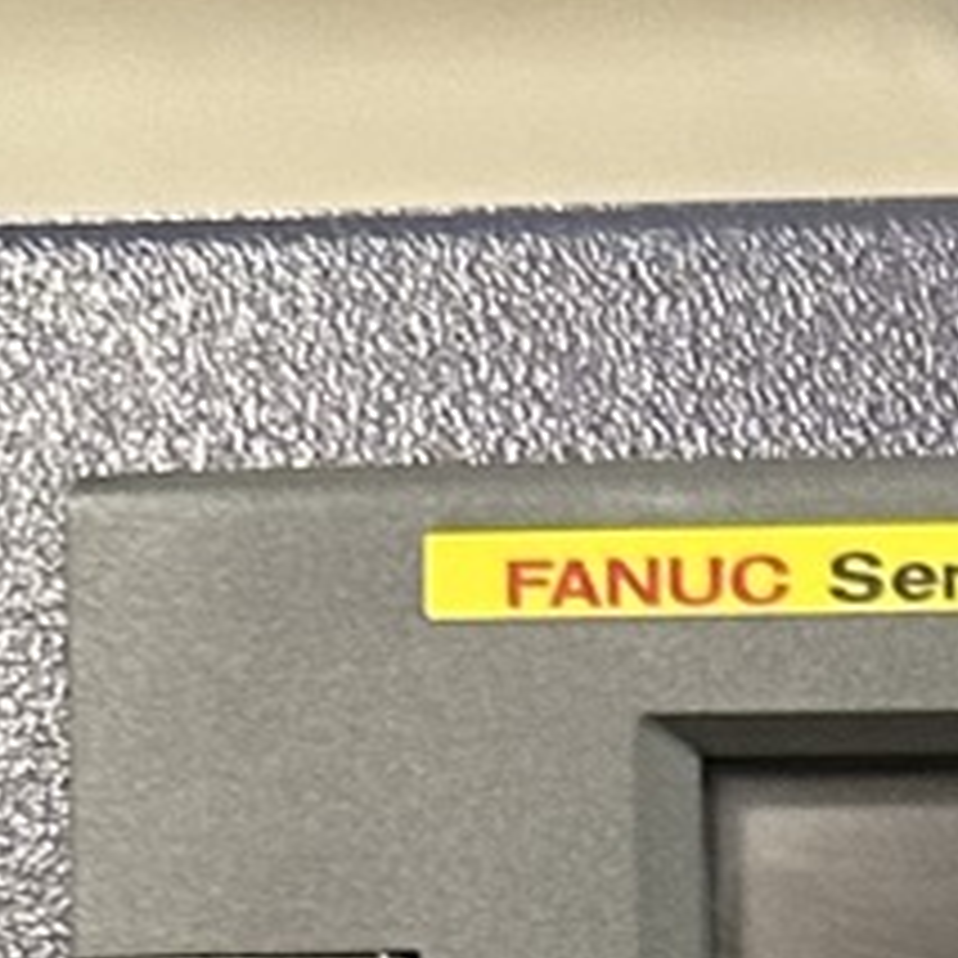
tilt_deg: -18.7
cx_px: 2186
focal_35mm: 204
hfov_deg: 8.0
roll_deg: +0.6
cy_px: 3081
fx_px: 6387
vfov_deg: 7.4
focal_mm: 6.86
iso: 250
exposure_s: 1/60
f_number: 1.78
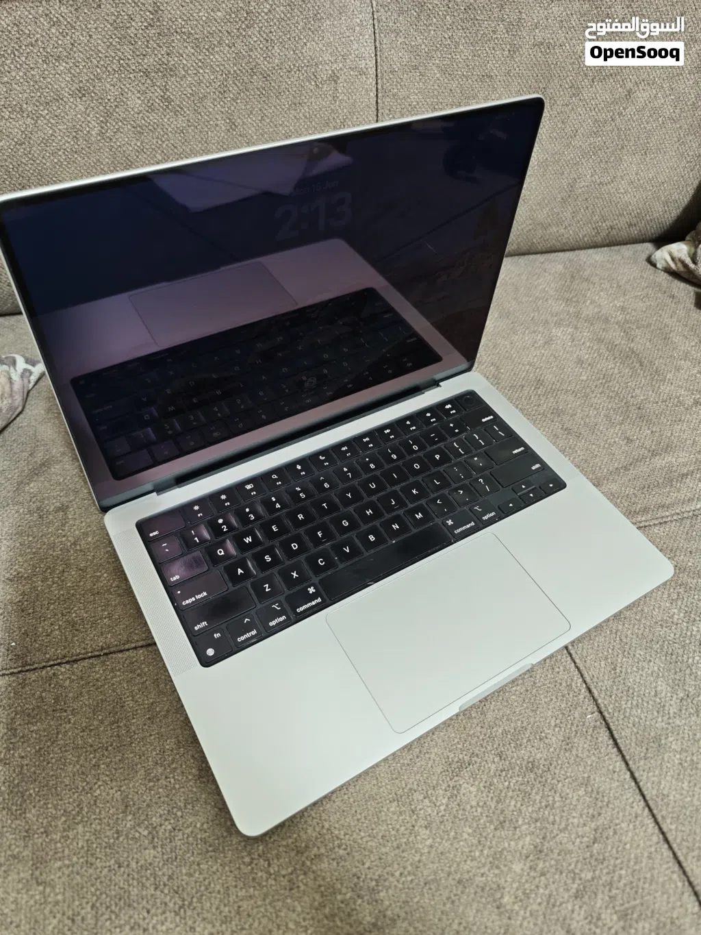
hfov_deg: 58.9
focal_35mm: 23
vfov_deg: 73.9
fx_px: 621
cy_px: 468
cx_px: 350
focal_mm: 8.71
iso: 200
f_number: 1.67
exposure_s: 1/50
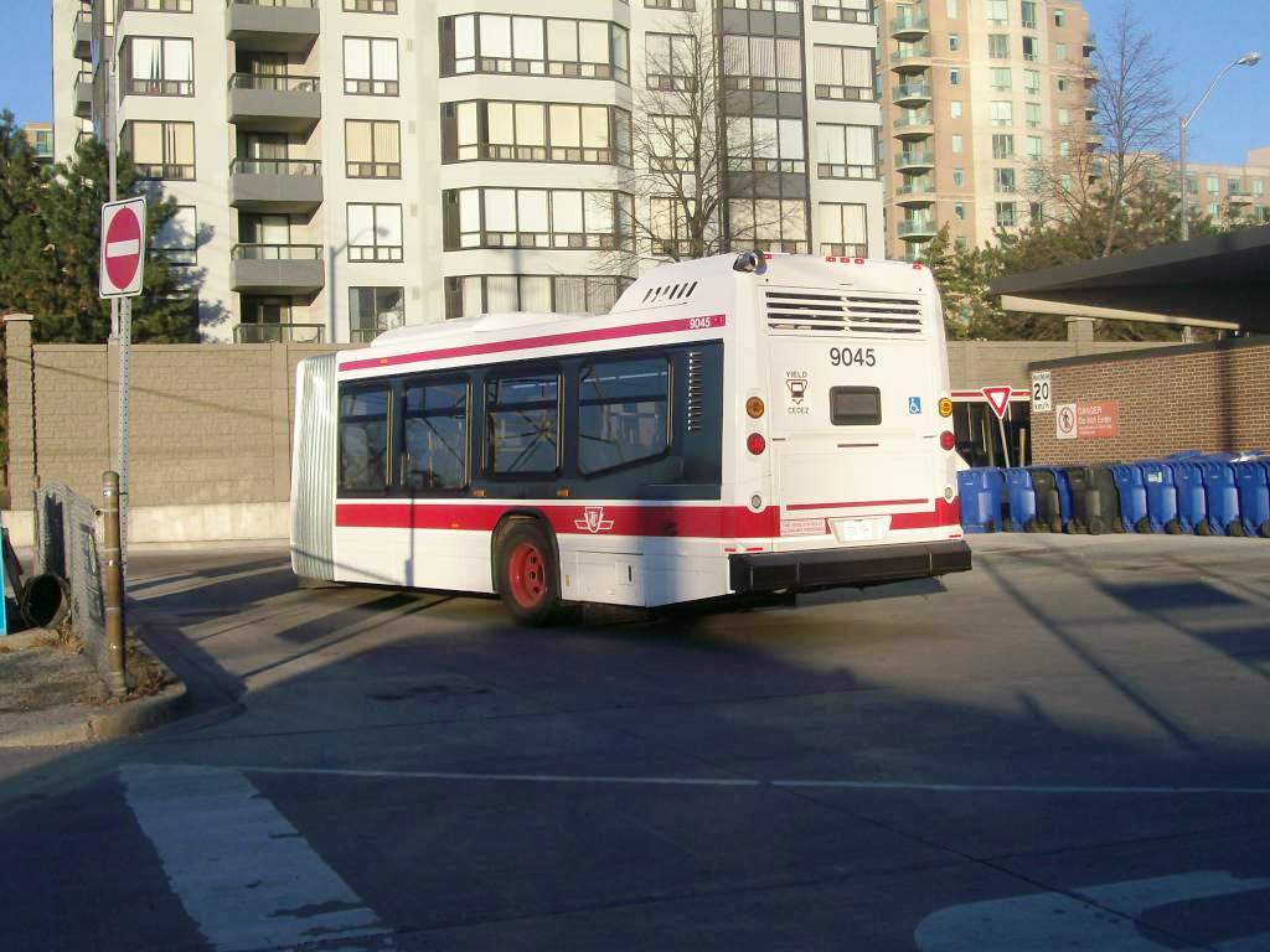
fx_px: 1651
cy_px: 476
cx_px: 635
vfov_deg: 32.2
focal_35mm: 45
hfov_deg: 42.1
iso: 80
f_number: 3
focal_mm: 7.6
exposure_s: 1/607
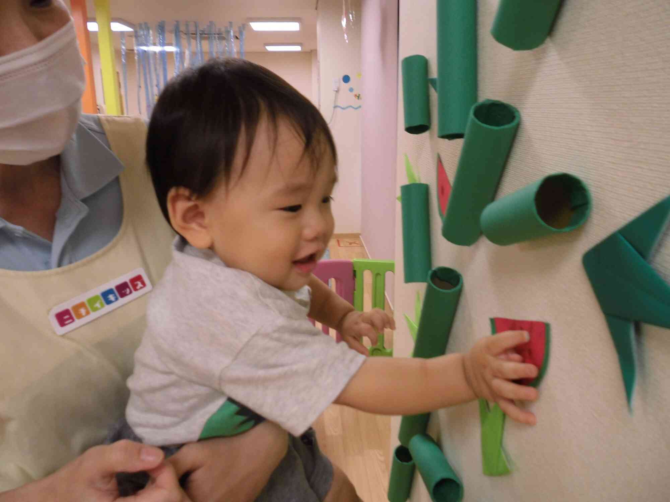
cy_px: 251
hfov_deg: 67.3
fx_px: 503
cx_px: 335
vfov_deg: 53.1
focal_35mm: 26
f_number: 3.2
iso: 100
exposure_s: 1/60
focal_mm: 4.6
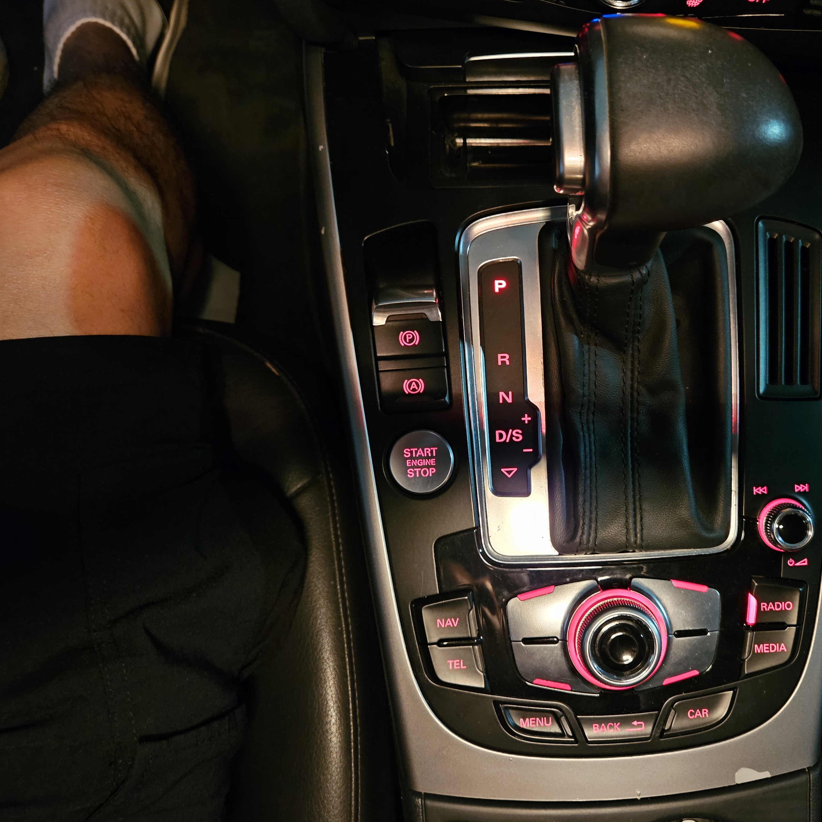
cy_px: 399
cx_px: 540
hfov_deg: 56.2
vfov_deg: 57.3
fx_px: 752
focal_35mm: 28
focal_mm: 5.4
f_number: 1.8
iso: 1000
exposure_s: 1/24
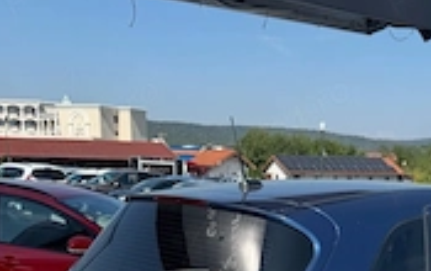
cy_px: 362
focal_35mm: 58
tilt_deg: -14.5
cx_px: 320
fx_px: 682
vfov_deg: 20.3
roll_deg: -1.1
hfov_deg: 34.4
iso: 80
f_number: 1.78
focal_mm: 6.76
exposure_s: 1/4049
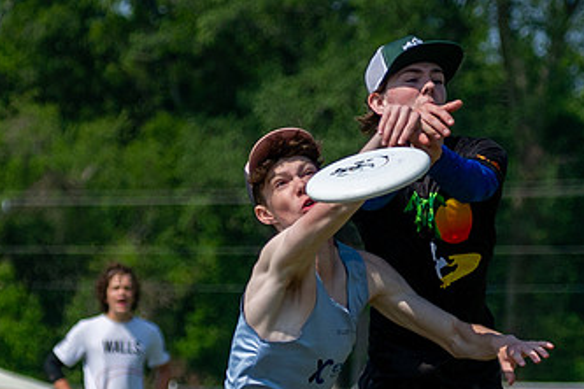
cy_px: 366
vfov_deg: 3.1
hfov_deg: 4.6
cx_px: 283
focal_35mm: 450
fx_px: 7299
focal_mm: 116
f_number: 4
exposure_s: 1/3200
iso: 250
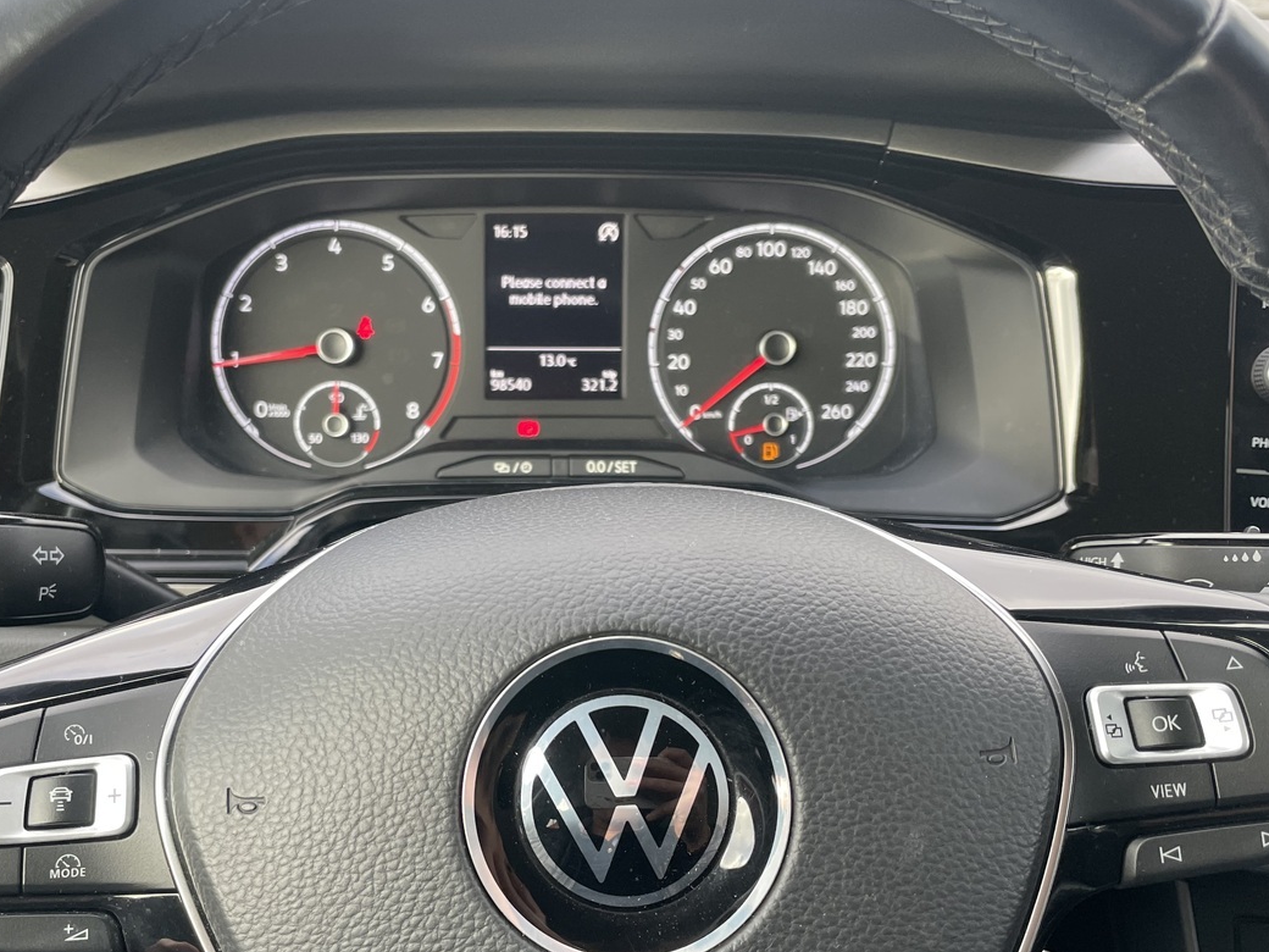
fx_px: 1320
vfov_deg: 39.6
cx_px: 532
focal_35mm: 36
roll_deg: -1.3
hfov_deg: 51.1
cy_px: 536
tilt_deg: -27.8
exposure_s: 1/121
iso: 100
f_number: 1.6
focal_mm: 4.2
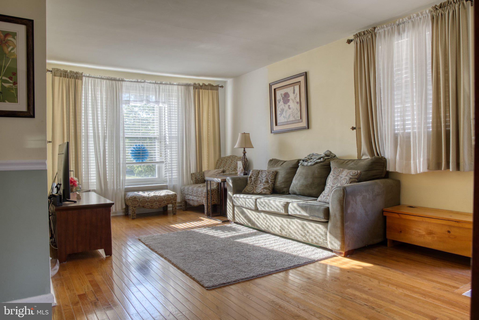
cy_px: 160
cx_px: 240
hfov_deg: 73.7
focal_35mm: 24
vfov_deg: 53.1
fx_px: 319
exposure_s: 1/125
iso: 400
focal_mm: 16
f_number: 10
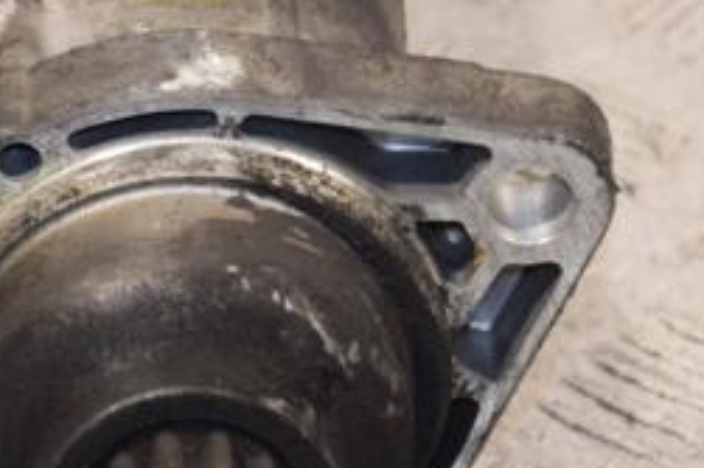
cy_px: 196
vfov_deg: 3.6
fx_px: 7371
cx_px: 14
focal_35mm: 377
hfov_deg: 5.5
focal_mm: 105
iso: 800
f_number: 5.6
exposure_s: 1/125
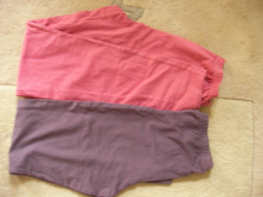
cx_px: 132
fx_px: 312
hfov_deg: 45.8
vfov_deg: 35.1
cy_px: 98
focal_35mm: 41
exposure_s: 1/2.2
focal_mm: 6.3
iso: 100
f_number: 3.5
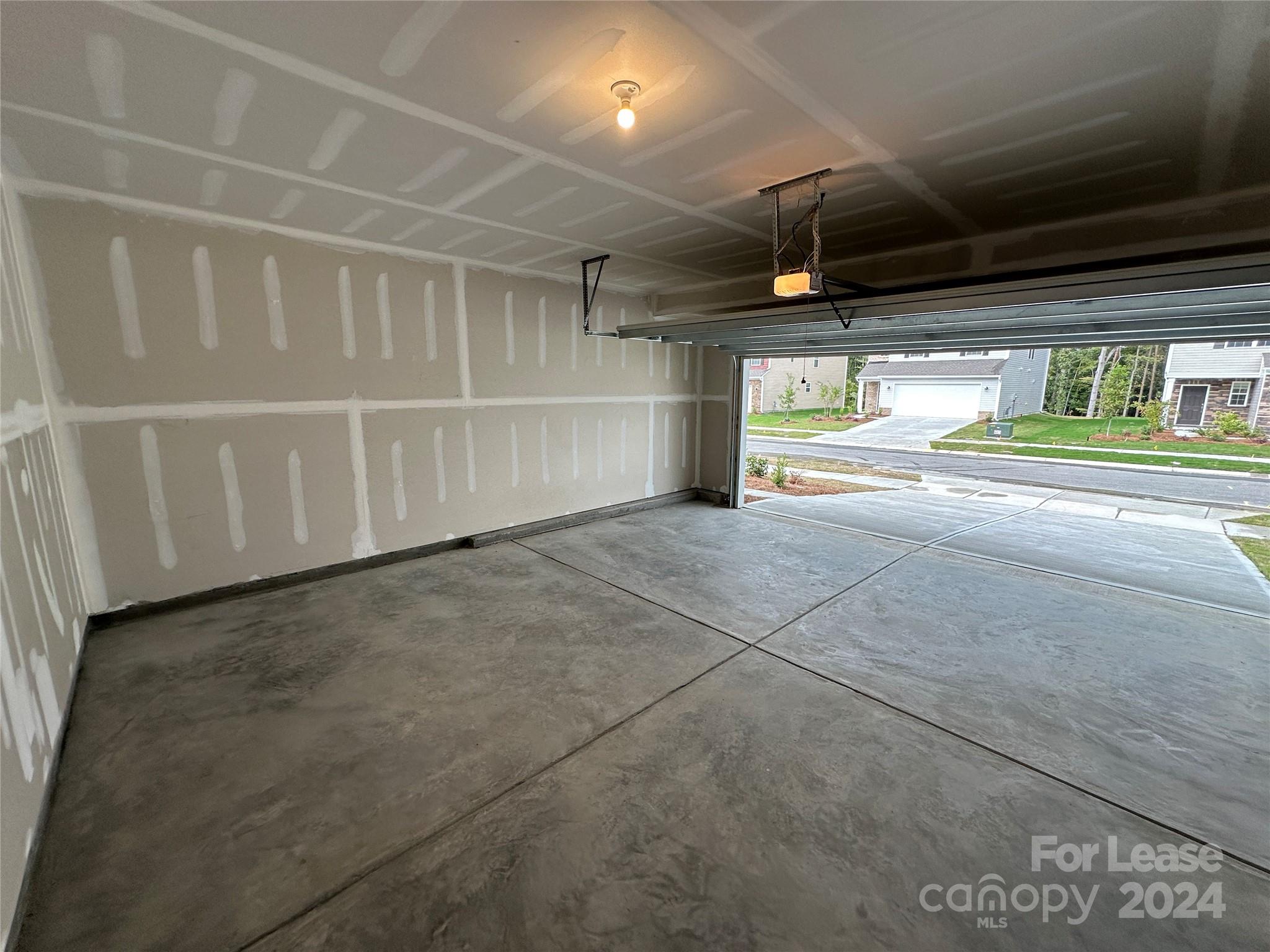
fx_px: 514
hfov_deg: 102.1
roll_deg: -1.6
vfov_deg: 85.7
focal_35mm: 14
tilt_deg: -9.3
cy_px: 476
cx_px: 635
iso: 100
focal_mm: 2.22
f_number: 2.2
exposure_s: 1/120
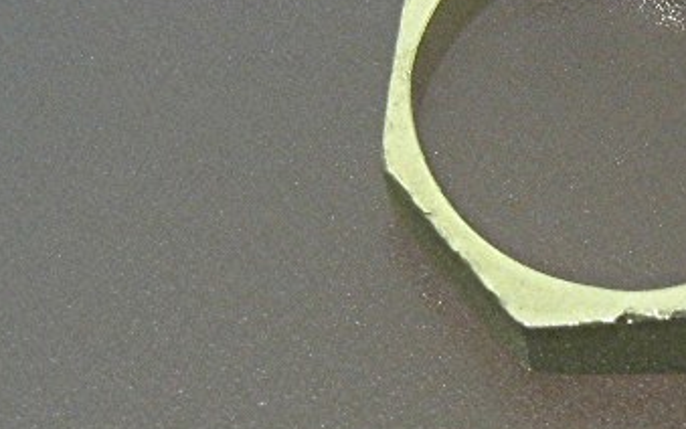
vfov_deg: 6.9
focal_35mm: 189
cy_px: 162
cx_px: 726
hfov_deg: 11.0
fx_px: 3534
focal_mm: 10.6
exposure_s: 1/30
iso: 484
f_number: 8
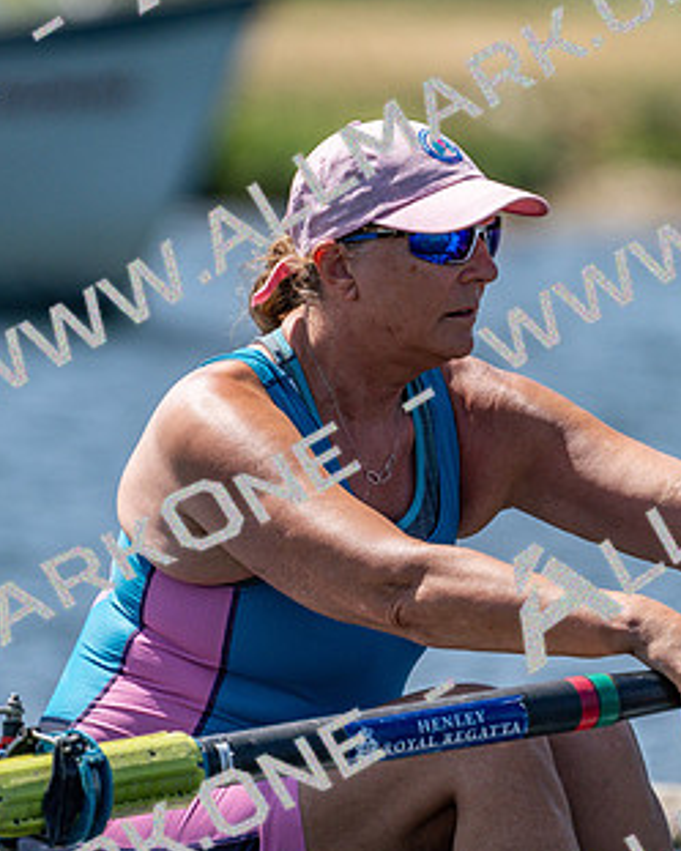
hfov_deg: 1.8
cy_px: 415
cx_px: 279
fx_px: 21883
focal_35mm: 869
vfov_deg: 2.2
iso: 320
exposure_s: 1/2000
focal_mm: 496
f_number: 6.3
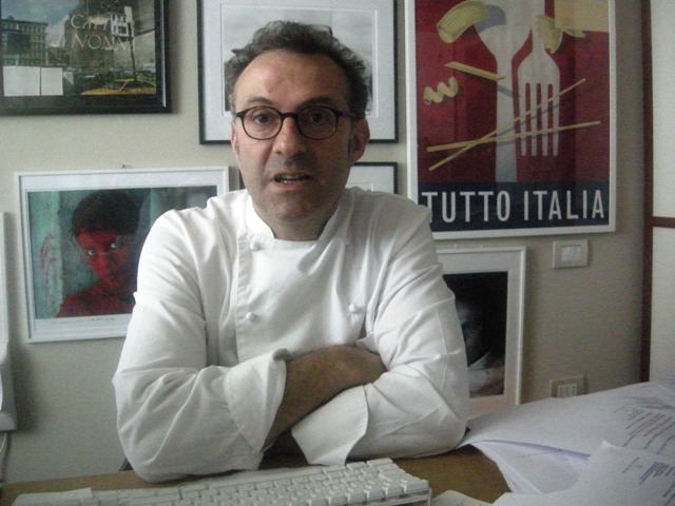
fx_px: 702
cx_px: 338
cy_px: 253
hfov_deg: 51.4
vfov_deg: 39.7
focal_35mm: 36
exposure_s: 1/80.3
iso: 1600
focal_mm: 7.5
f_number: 2.7
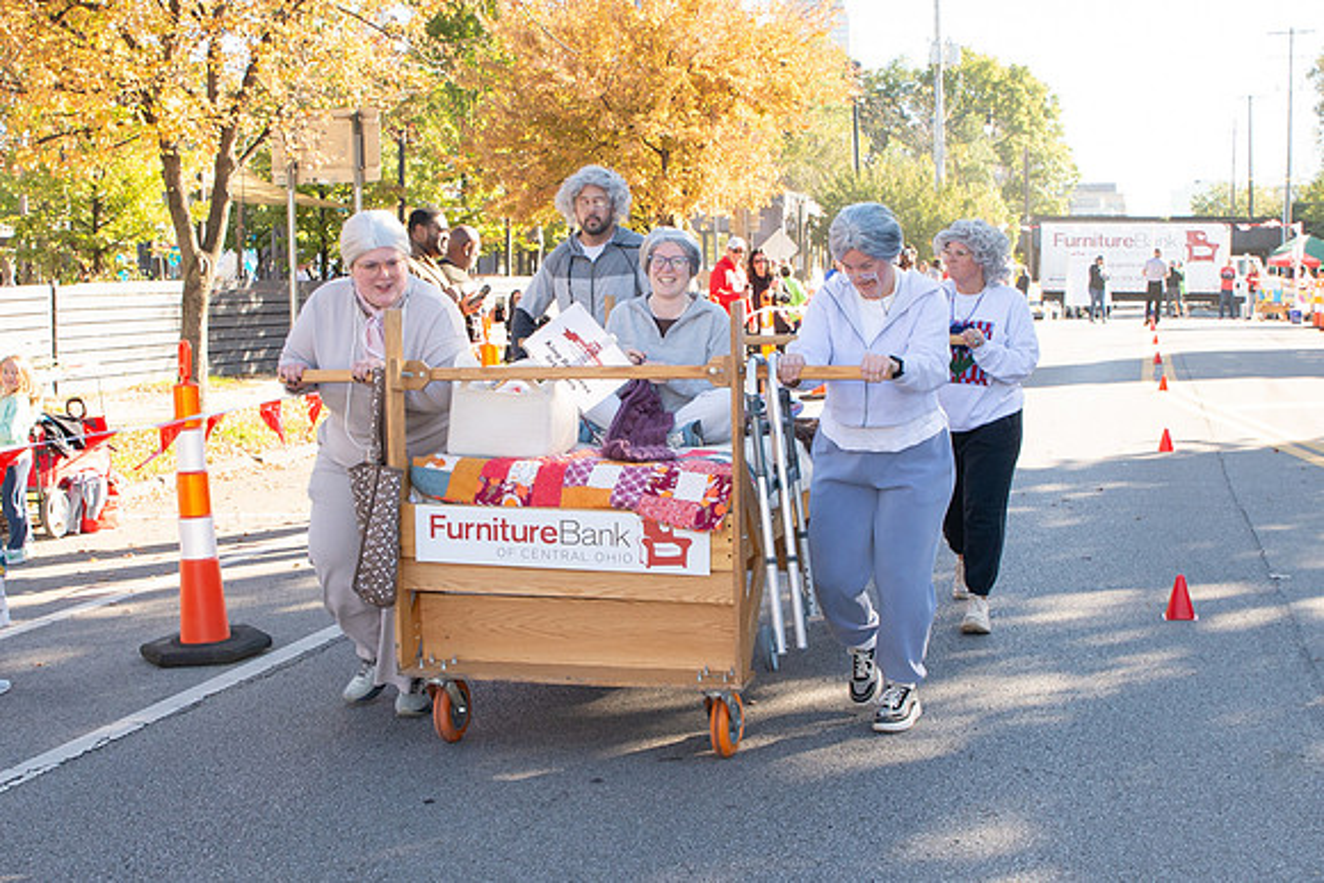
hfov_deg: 41.3
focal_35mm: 48
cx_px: 620
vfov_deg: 28.2
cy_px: 454
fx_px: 1756
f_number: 8
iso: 640
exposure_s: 1/200
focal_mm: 24
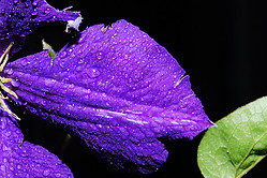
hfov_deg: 14.5
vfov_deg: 9.8
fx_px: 1038
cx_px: 14
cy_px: 71
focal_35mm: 140
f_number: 18
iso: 200
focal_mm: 40
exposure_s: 1/4
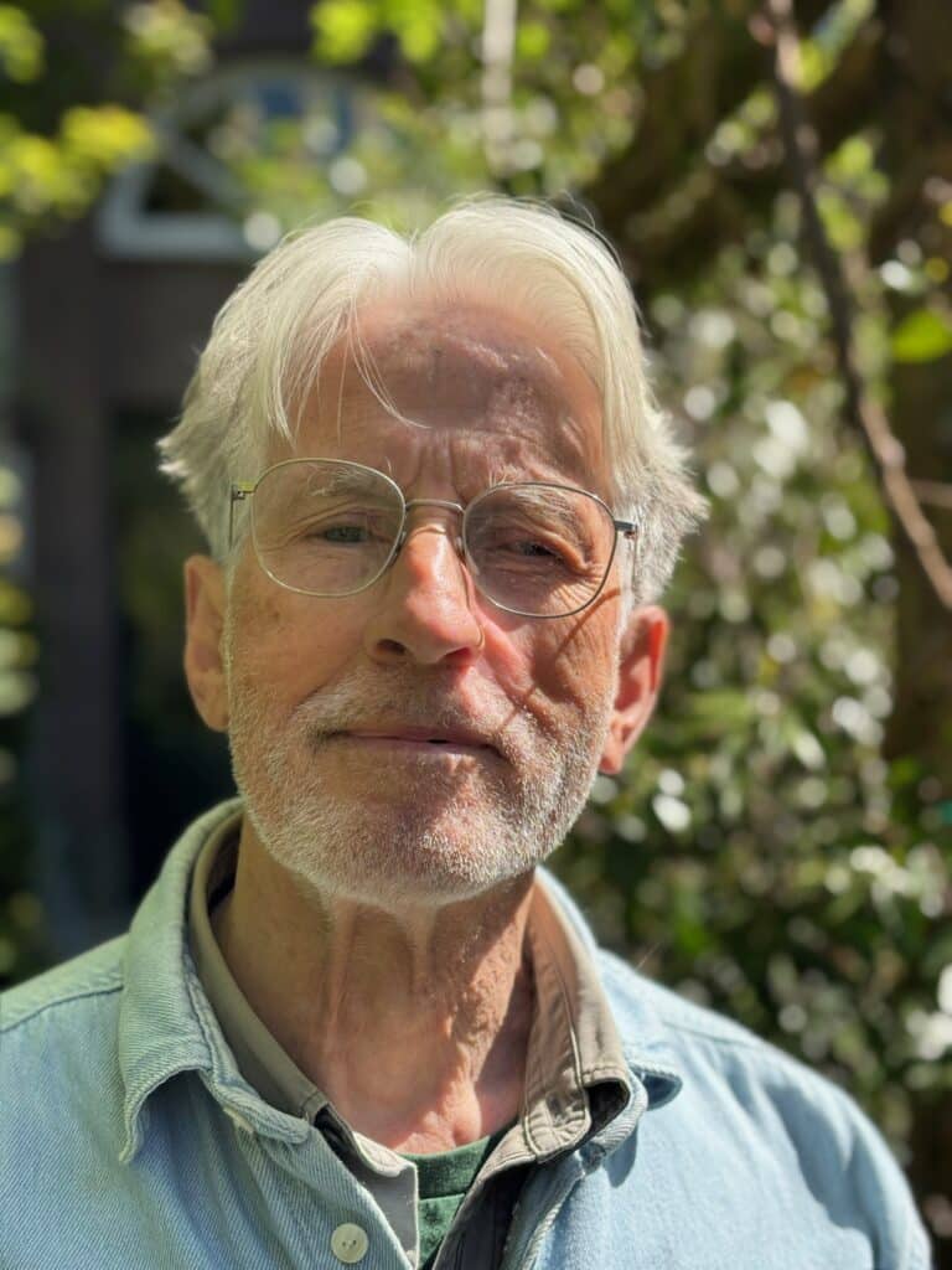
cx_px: 476
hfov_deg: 28.0
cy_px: 635
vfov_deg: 36.8
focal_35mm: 52
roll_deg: -0.2
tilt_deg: +1.1
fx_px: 1907
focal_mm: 5.96
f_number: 1.6
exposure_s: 1/858
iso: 32
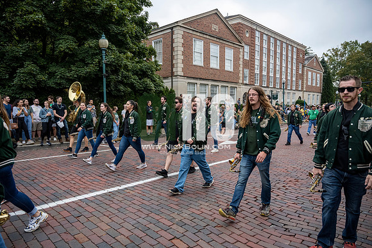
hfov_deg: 73.7
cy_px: 124
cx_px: 186
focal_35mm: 24
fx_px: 248
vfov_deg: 53.2
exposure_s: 1/1600
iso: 1000
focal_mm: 24
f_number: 4
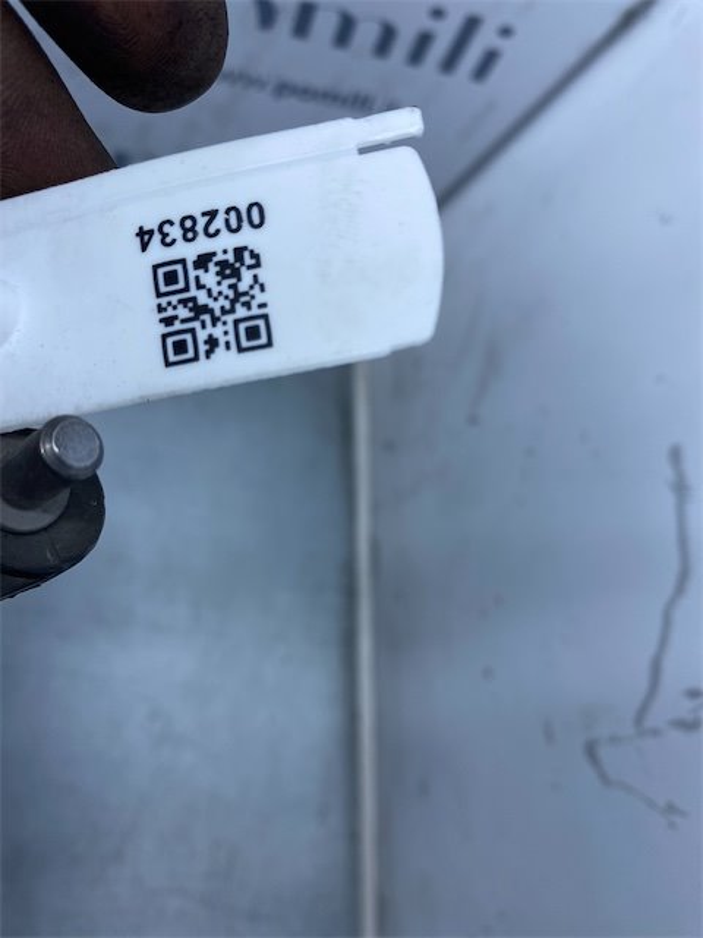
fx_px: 704
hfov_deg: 53.1
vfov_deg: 67.3
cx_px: 352
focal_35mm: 26
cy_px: 469
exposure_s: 1/604
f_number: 1.8
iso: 32
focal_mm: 4.25
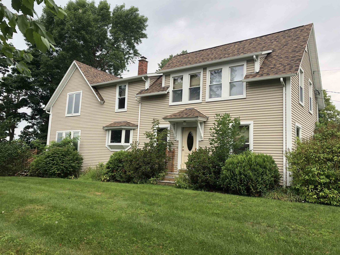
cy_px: 128
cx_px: 170
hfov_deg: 63.4
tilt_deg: +7.4
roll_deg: -3.2
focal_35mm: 28
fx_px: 275
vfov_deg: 49.7
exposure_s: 1/378
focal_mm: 3.99
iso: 20
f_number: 1.8
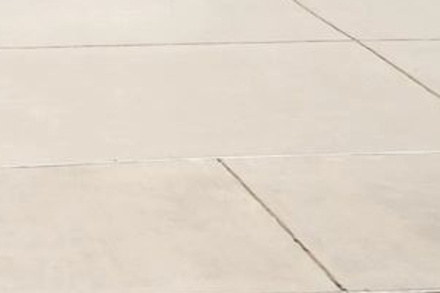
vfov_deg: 13.2
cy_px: -137
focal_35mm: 98
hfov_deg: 19.5
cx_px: -103
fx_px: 1198
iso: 800
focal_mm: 29
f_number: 7.1
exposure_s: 1/160
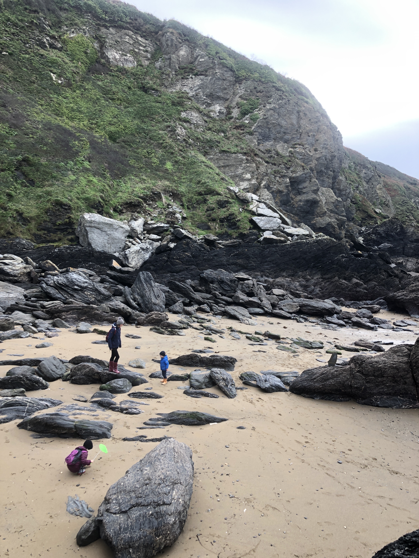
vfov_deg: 63.4
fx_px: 452
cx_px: 210
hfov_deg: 49.7
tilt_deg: -5.1
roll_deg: -0.4
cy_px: 279
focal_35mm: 28
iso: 20
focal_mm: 3.99
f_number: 1.8
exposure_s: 1/157
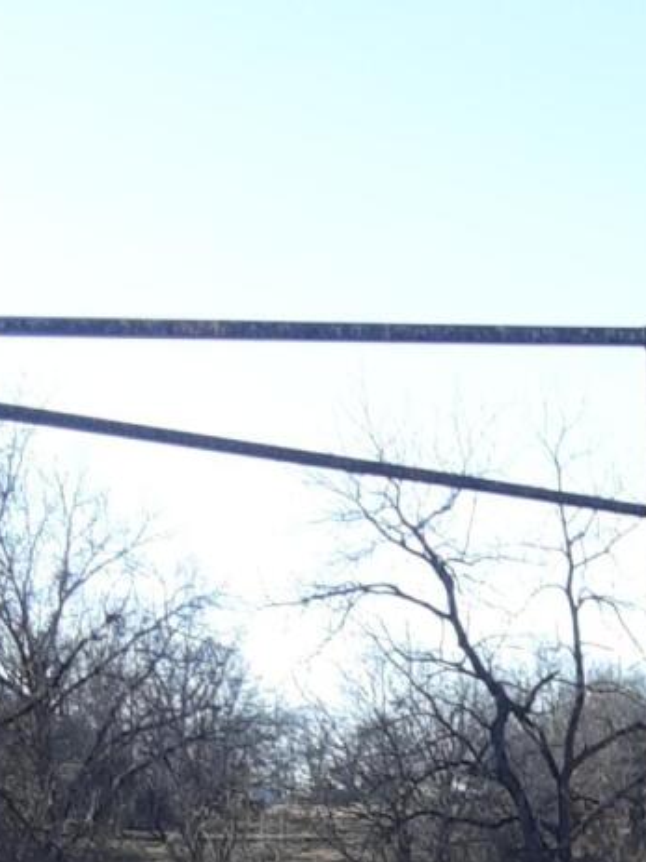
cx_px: 1191
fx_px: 3012
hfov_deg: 11.3
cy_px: 1340
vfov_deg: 15.0
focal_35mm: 121
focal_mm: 2.9
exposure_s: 1/556
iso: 40
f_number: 1.9
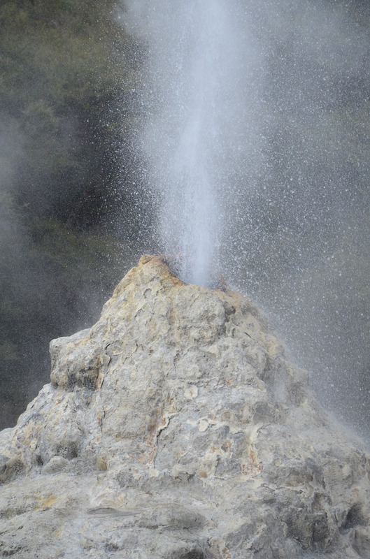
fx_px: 2442
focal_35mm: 158
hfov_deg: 8.7
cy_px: 280
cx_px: 185
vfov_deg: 13.1
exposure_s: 1/1000
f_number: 8
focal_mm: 105
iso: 400
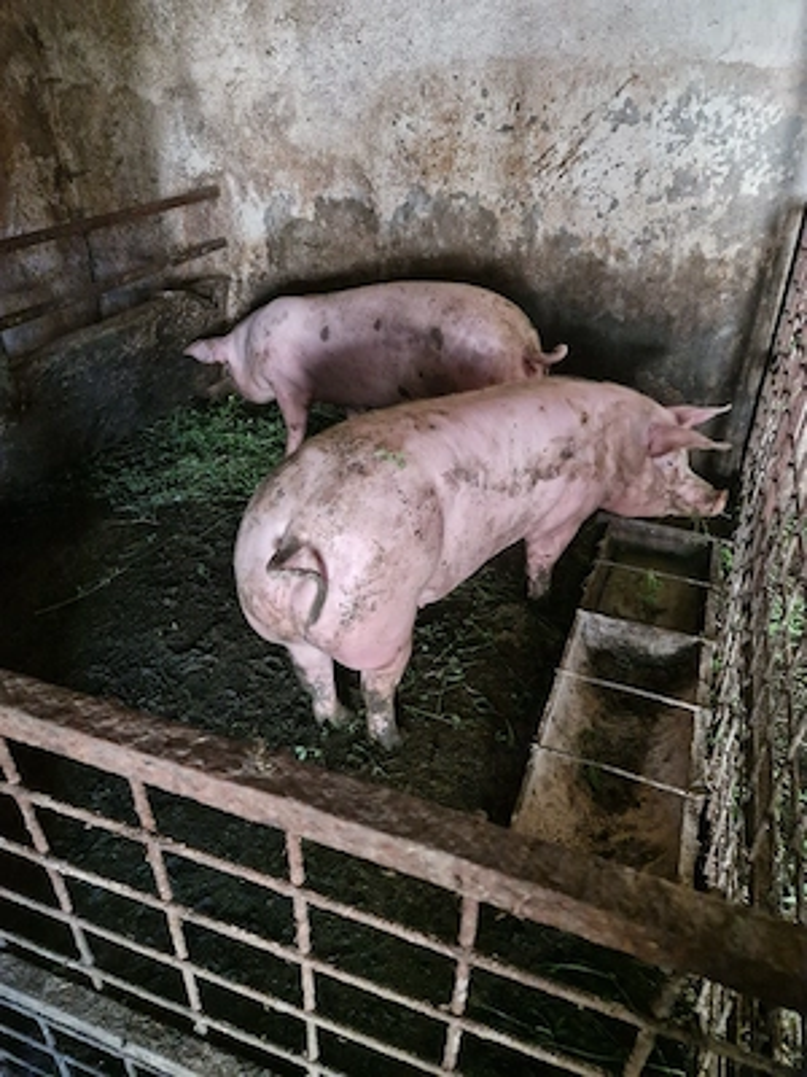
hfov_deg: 58.9
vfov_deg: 73.9
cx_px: 404
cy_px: 538
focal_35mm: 23
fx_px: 715
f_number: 1.8
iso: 1000
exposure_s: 1/100
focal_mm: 5.4
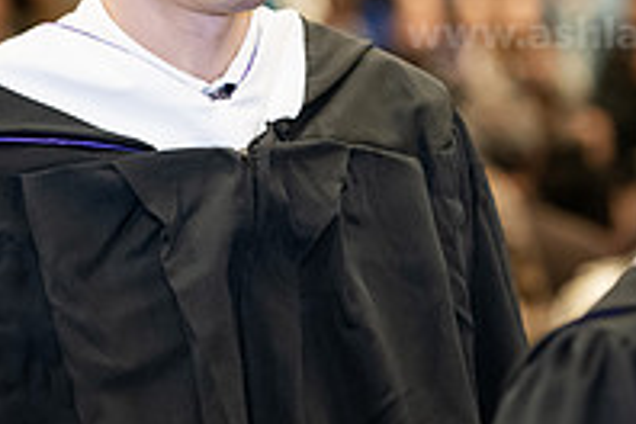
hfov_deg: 6.7
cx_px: 260
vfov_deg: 4.5
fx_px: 5423
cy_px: 101
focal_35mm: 307
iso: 2000
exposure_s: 1/200
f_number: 3.2
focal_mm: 105
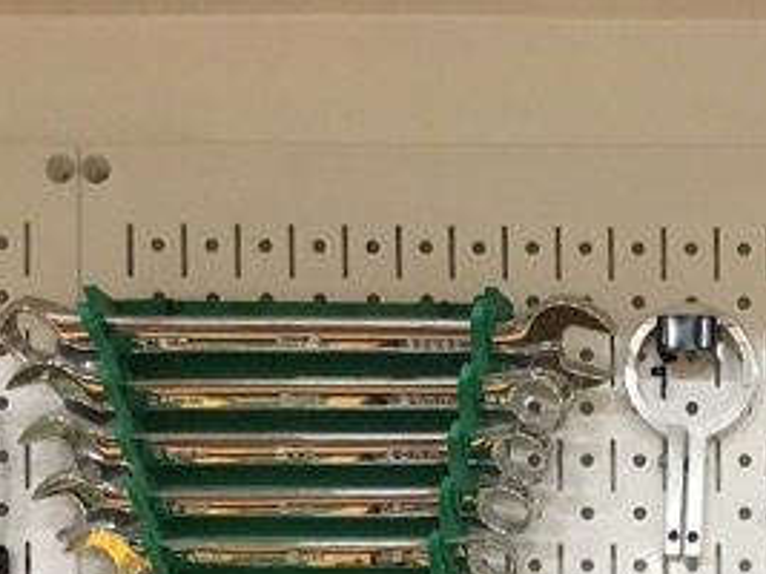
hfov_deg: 21.2
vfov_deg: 15.7
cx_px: 869
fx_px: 1924
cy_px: 832
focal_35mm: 87
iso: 100
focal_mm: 4.15
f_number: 2.2
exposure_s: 1/30
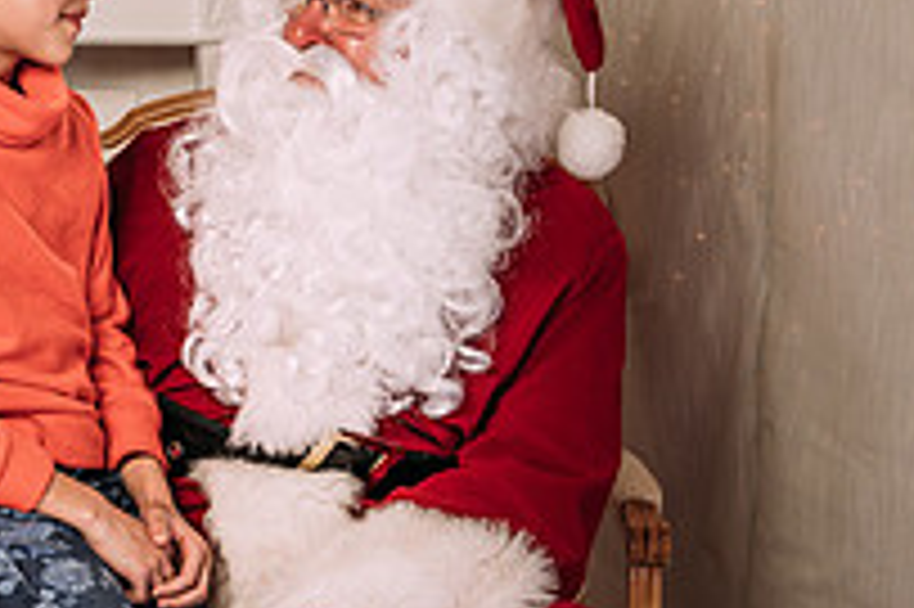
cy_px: 461
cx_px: 102
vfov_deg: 12.1
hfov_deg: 17.9
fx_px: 2867
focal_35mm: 113
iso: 100
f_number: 5
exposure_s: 1/100
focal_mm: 35
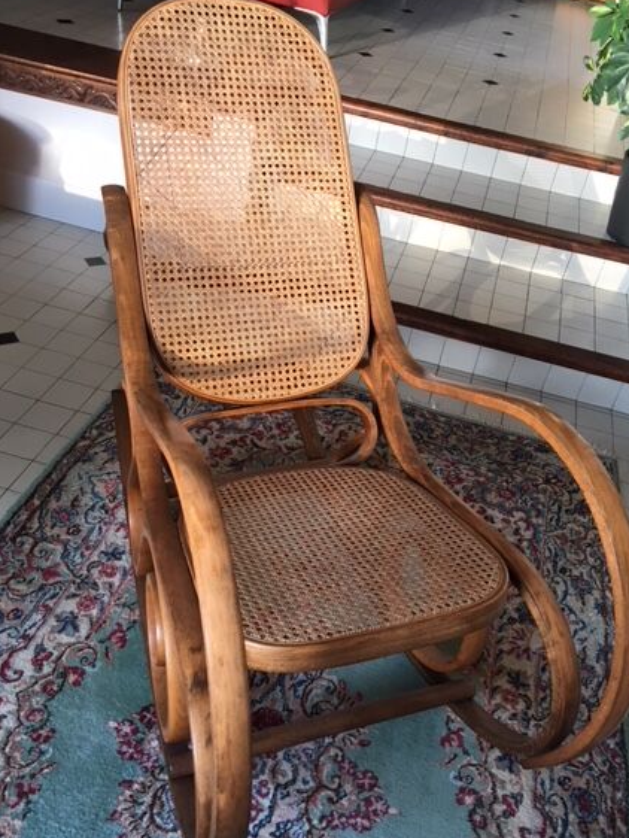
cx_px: 331
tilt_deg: -39.6
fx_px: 799
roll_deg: -10.0
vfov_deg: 55.3
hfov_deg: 43.0
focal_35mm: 33
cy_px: 437
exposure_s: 1/33
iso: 50
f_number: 2.2
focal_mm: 4.15
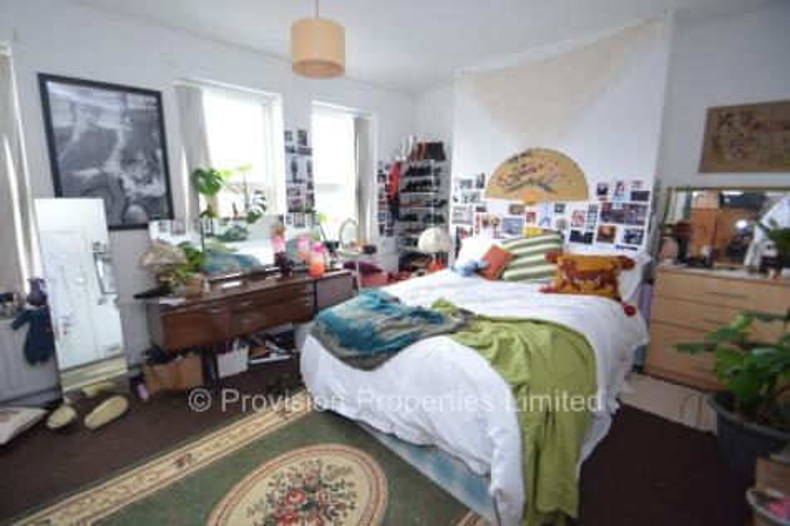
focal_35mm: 15
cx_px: 395
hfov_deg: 100.4
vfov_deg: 77.3
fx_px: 329
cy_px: 263
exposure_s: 1/30
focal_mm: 10
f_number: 3.5
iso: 1400
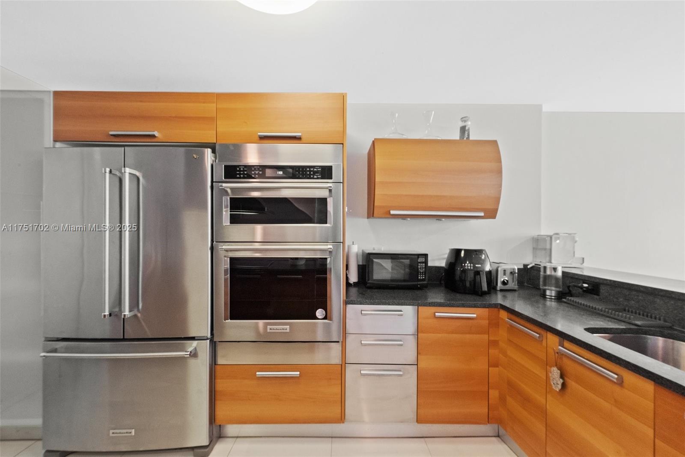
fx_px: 266
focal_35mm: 14
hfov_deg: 104.2
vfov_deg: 81.2
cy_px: 228
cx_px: 342
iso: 9000
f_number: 8
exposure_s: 1/13
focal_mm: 14
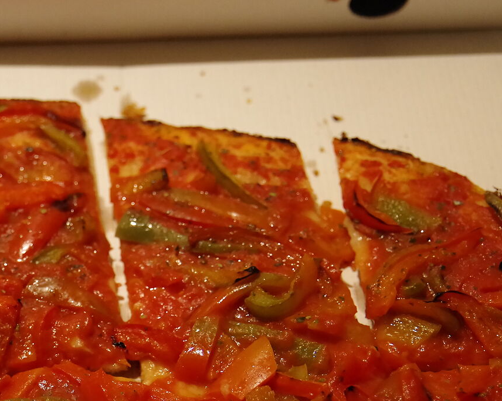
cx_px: -39
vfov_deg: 15.1
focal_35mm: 100
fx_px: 1486
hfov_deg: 18.5
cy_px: 403
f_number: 2.8
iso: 3200
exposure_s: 1/60
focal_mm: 38
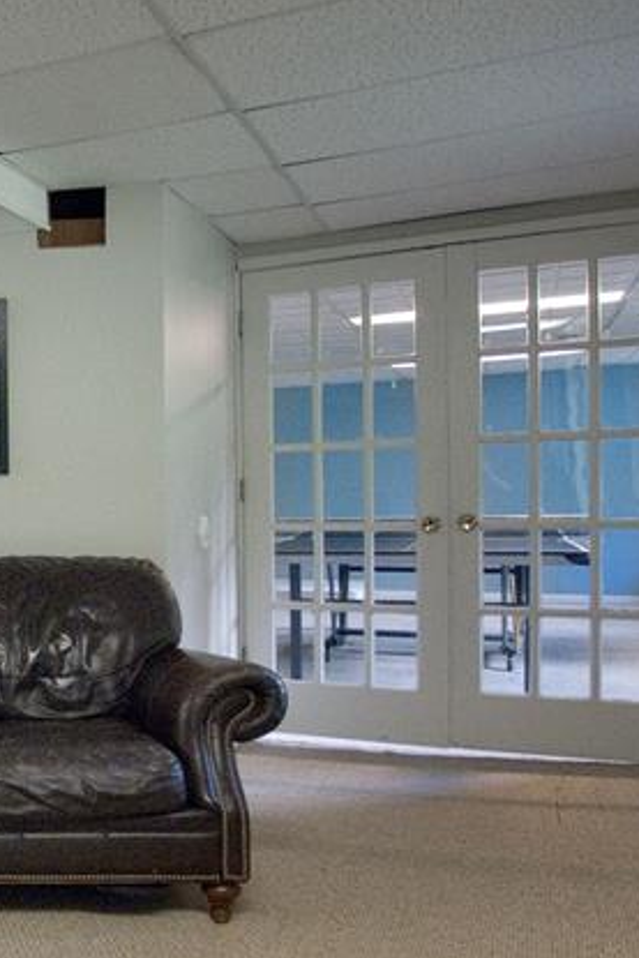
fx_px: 984
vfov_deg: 51.1
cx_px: -198
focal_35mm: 37
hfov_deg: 29.0
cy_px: 623
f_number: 3.5
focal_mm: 10
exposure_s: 1/80
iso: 800
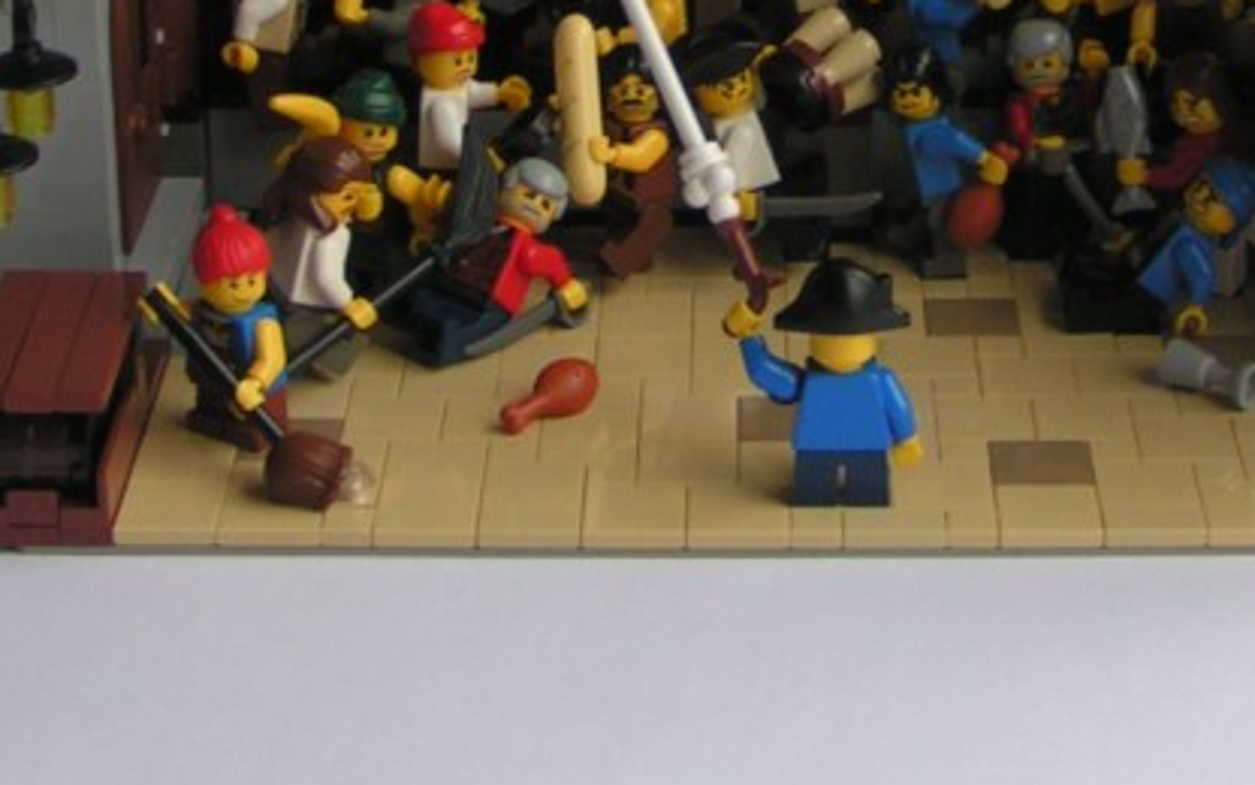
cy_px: -178
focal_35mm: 107
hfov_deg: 19.4
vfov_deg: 11.9
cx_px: 769
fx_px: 3660
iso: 50
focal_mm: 6.3
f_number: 4
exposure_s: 1/60
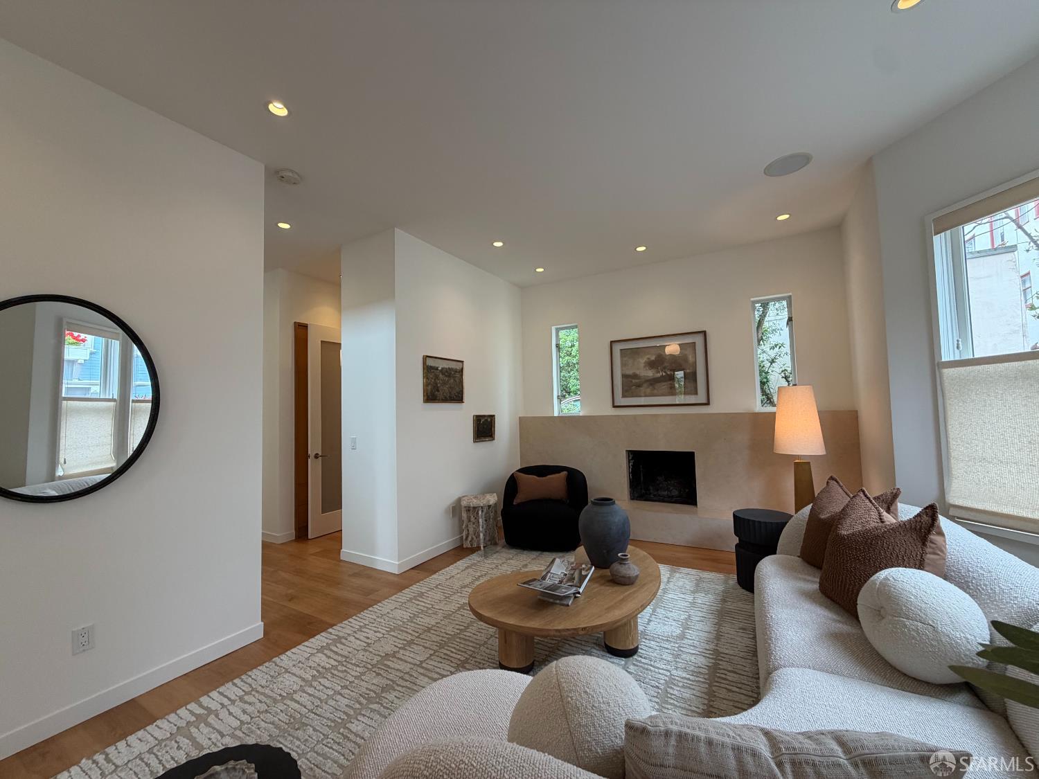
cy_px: 390
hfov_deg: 102.1
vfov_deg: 85.7
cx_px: 520
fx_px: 420
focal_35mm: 14
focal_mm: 2.22
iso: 160
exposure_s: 1/120
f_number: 2.2
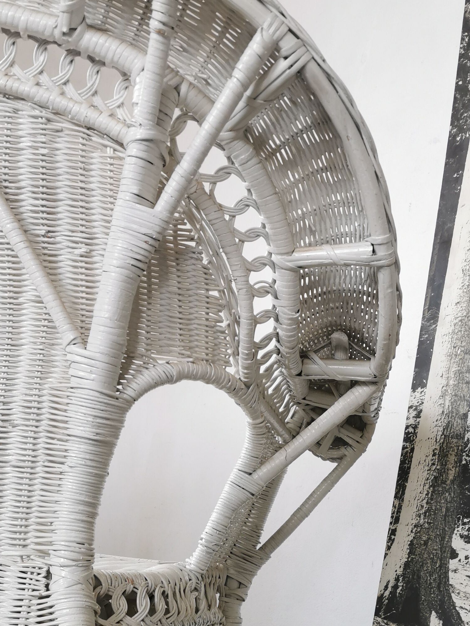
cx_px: 204
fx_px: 887
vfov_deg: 37.5
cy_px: 503
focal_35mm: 49
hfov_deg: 29.6
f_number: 1.6
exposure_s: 1/120
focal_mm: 5.56
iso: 80
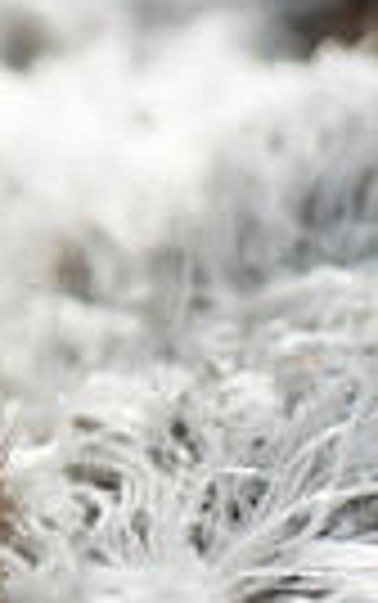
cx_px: -832
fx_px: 3635
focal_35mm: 221
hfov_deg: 5.5
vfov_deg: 9.5
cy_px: 146
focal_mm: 50
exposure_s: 1/1600
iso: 100
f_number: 2.8
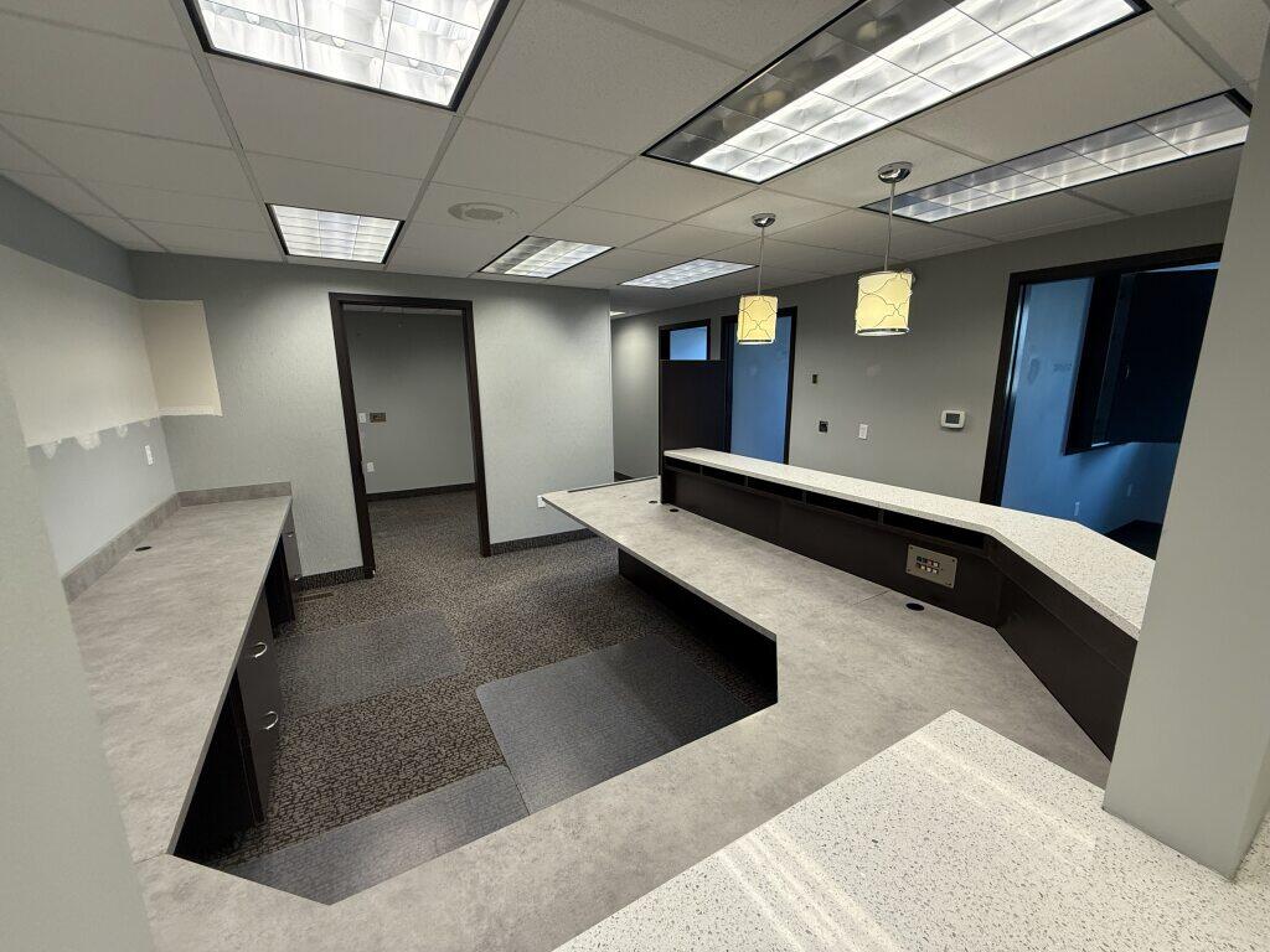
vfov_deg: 85.7
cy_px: 476
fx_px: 514
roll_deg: +0.7
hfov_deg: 102.1
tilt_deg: -11.4
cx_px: 635
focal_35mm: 14
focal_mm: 2.22
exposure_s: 1/120
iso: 200
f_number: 2.2
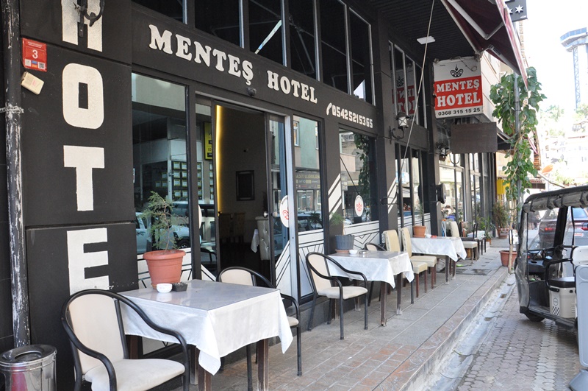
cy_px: 196
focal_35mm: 27
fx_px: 440
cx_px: 294
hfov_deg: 67.5
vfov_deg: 47.8
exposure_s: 1/200
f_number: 7.1
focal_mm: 18
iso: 2000
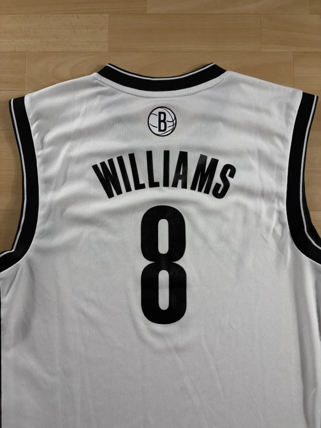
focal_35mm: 26
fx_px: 321
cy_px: 214
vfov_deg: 67.3
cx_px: 160
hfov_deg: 53.1
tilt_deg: -79.5
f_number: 1.6
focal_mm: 5.96
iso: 50
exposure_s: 1/379
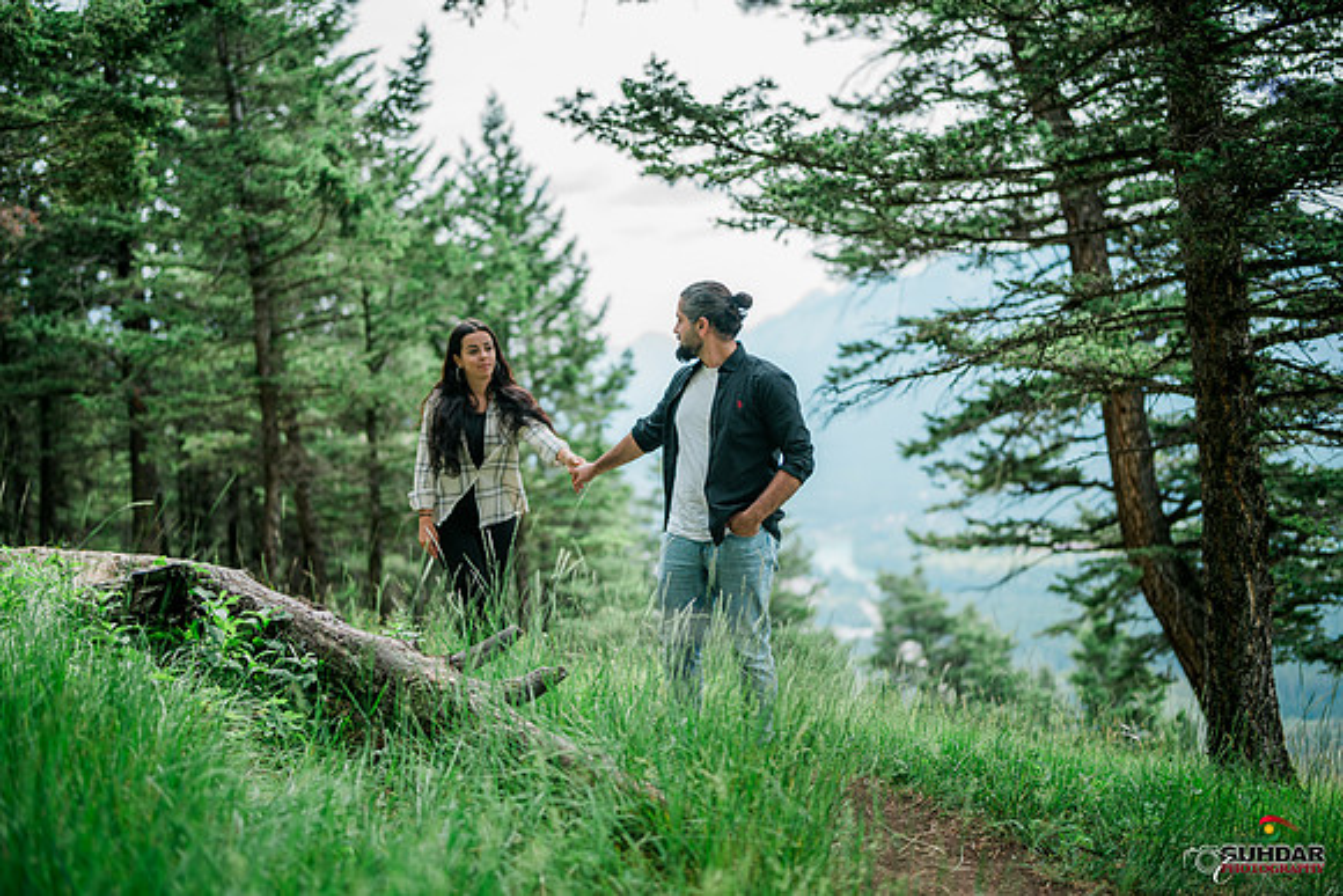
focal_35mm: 35
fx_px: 1306
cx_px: 672
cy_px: 448
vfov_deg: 37.9
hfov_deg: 54.4
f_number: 1.2
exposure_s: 1/3200
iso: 200
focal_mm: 35
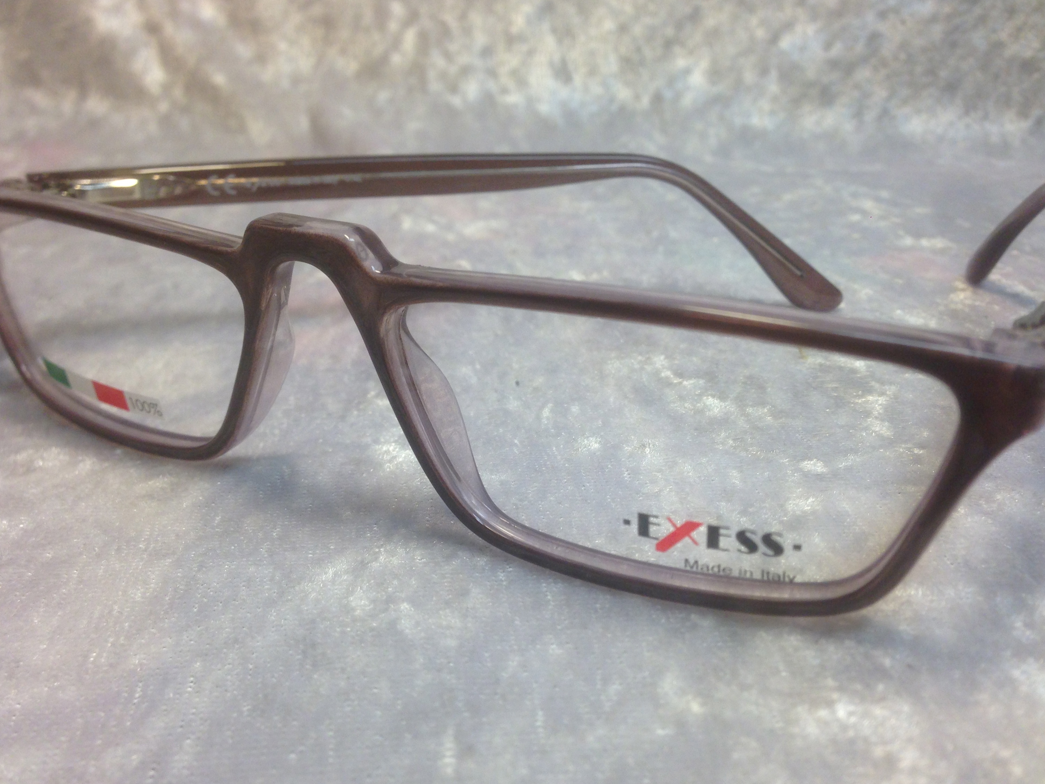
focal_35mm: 36
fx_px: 1087
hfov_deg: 51.4
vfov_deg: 39.6
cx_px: 514
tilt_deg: -22.6
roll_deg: -2.0
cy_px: 414
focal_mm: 4.12
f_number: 2.4
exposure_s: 1/100
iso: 64
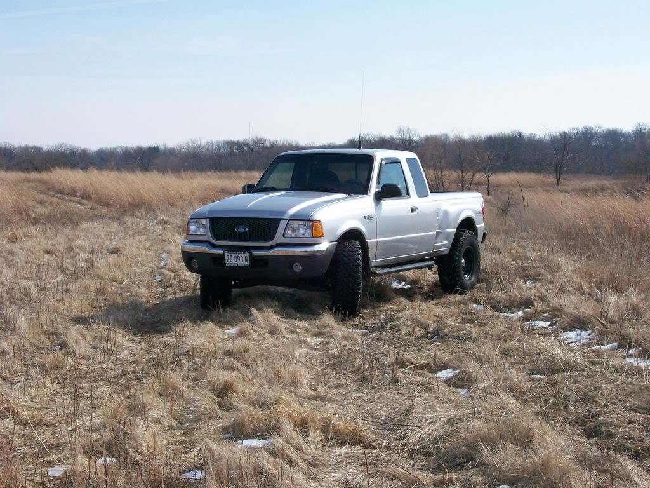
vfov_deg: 21.0
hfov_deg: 27.8
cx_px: 325
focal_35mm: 70
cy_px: 244
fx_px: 1314
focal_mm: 11.6
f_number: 6.7
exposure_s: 1/341
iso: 80
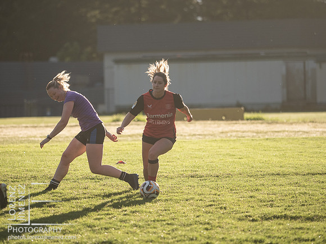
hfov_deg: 6.6
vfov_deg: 5.0
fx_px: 2825
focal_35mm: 300
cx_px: 163
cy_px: 122
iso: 200
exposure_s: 1/1000
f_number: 2.8
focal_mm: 150
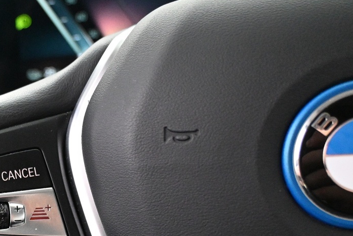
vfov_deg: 18.9
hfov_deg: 26.8
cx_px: -46
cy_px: 272
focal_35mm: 69
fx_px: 673
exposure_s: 1/30
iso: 4000
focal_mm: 19.5
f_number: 3.8
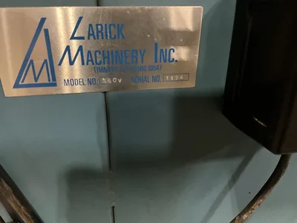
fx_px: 249
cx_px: 148
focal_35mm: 29
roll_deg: +0.2
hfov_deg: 61.7
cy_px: 112
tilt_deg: -26.5
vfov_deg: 48.2
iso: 640
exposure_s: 1/24
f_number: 1.8
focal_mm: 3
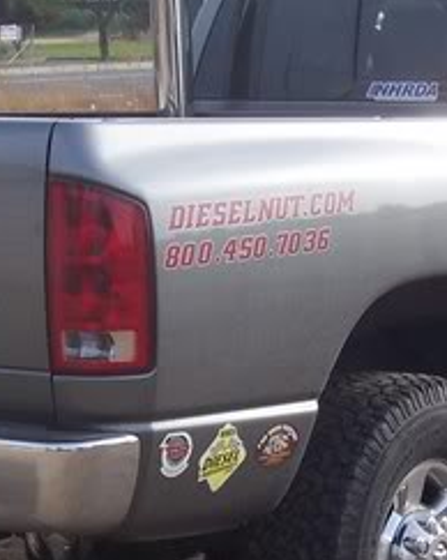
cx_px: 304
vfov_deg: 14.3
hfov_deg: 11.4
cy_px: 357
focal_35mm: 135
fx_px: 2235
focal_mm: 7
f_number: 5.6
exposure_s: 1/180
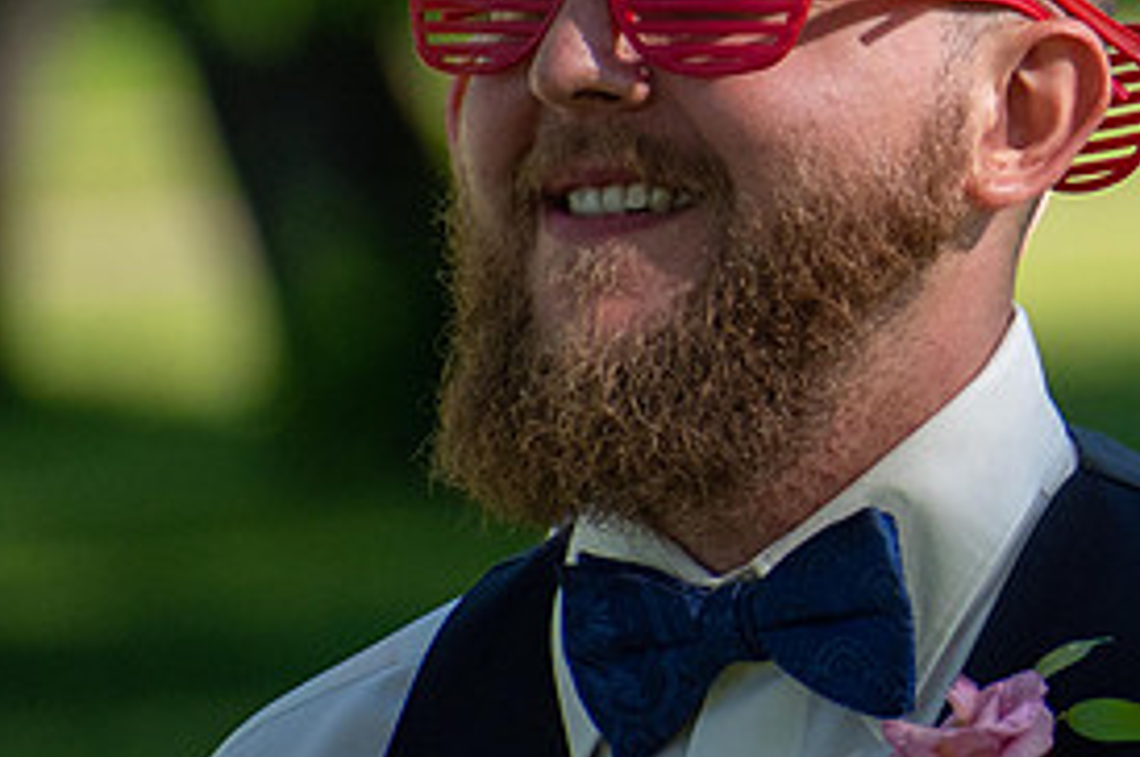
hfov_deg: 1.8
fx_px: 35740
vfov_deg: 1.2
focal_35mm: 1130
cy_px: 230
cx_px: 1335
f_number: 6
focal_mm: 250
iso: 500
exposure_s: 1/1000
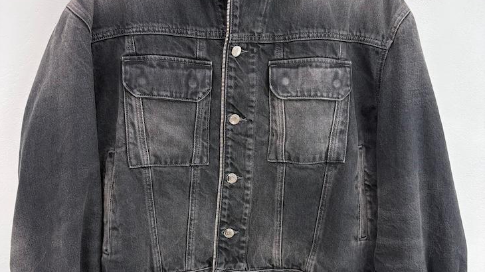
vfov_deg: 31.1
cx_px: 242
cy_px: 146
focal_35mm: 38
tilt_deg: -10.1
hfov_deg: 52.8
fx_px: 489
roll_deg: +0.6
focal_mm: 5.96
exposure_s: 1/100
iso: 80
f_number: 1.6
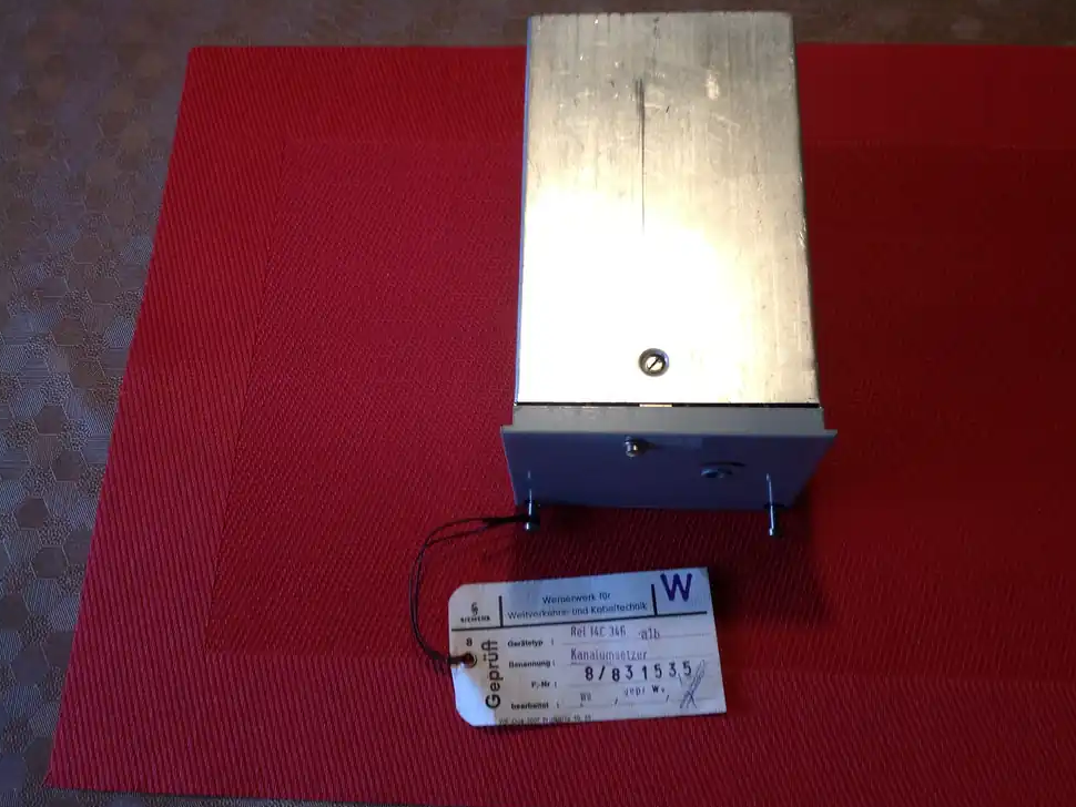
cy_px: 399
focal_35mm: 36
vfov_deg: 39.7
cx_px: 536
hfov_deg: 51.3
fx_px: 1119
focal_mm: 4.28
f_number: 2.4
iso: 64
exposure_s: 1/30
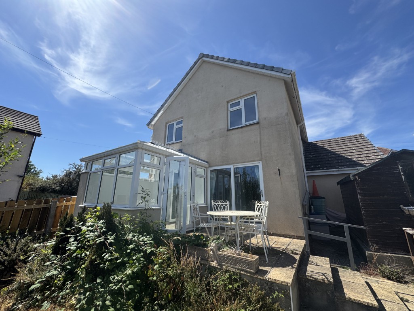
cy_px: 156
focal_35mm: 14
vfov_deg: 85.7
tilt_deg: +16.7
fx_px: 167
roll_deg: +0.7
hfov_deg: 102.1
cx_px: 207
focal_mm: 2.22
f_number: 2.2
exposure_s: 1/1600
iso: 40
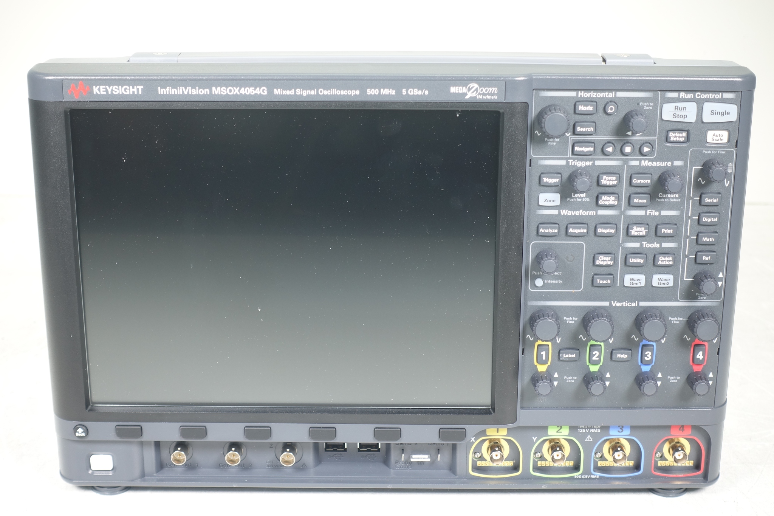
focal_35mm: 65
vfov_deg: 20.9
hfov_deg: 31.0
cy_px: 258
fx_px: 1397
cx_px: 387
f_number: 3.5
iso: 125
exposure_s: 1/80
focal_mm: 23.9
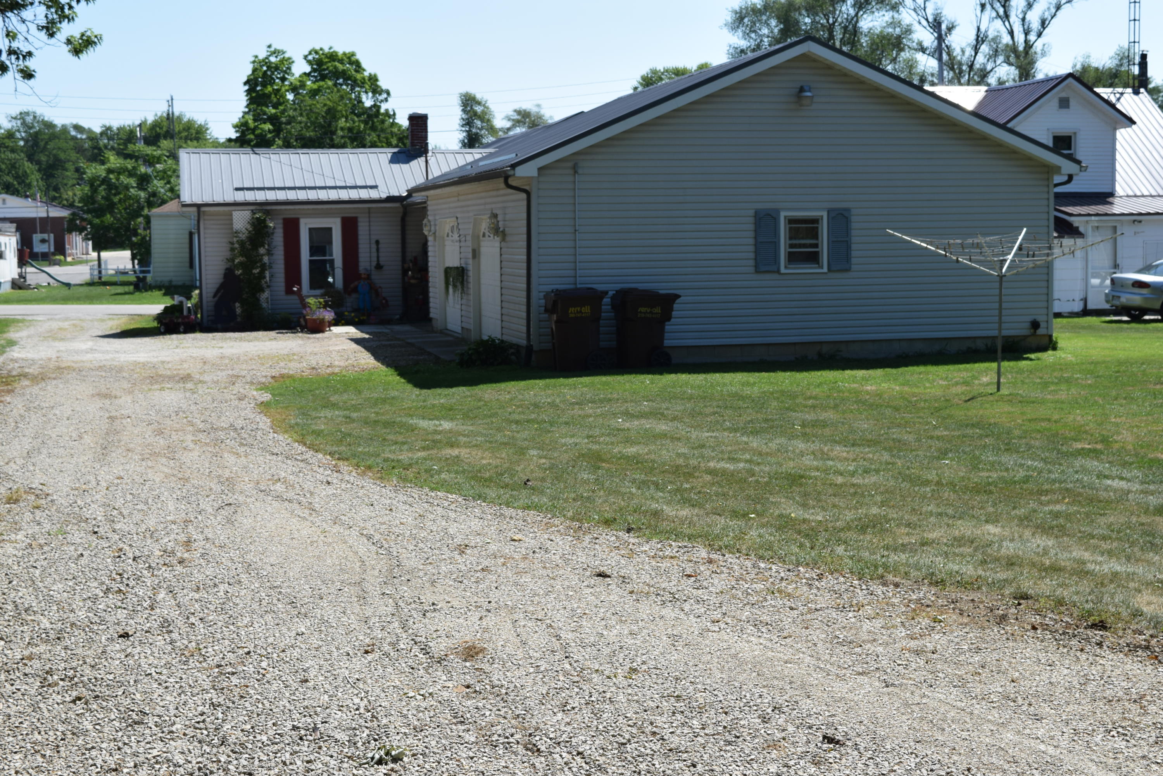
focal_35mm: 52
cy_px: 388
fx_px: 1696
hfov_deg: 37.8
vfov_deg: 25.8
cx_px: 582
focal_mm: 35
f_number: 9
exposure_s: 1/400
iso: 200
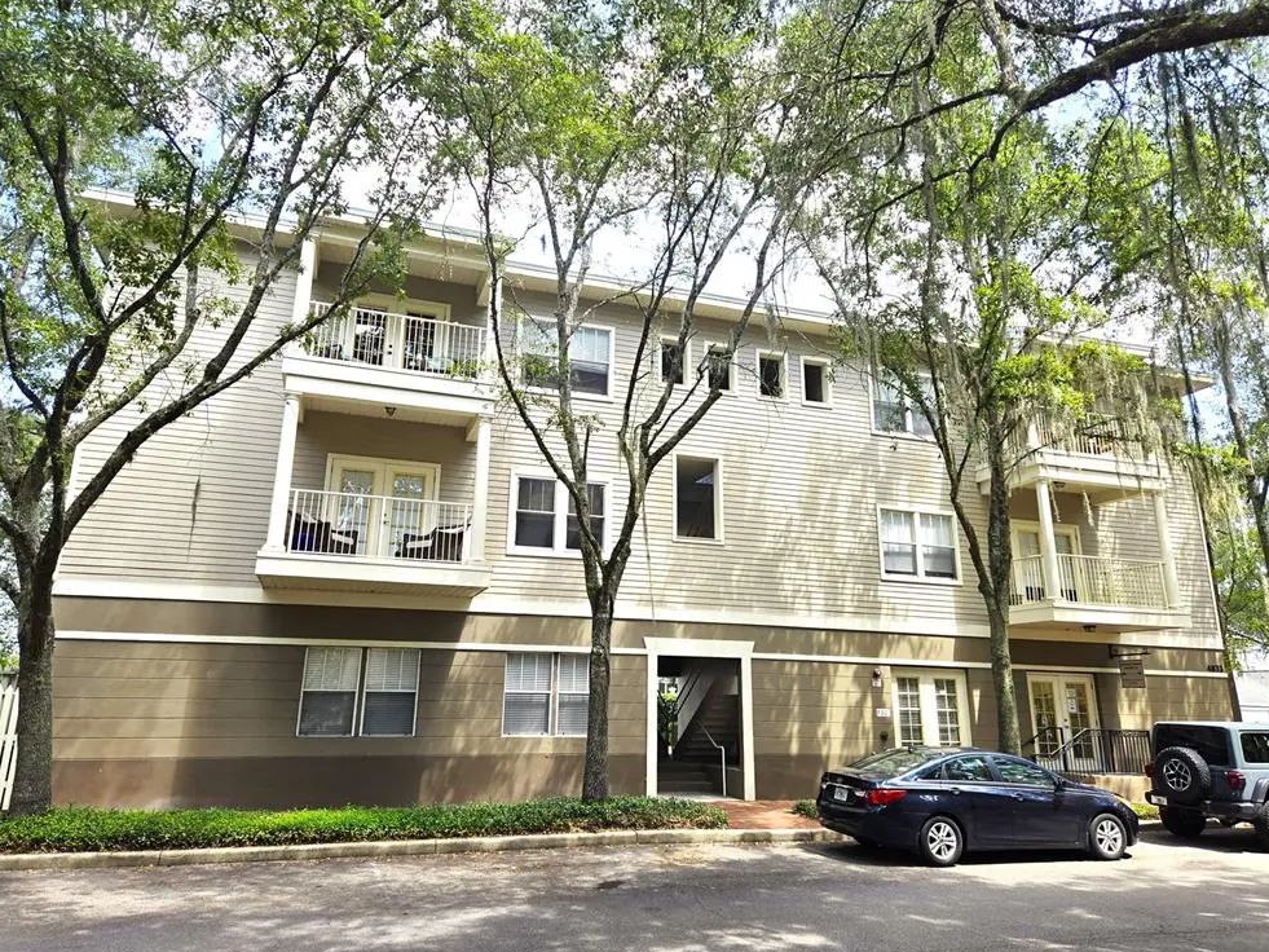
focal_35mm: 24
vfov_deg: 56.8
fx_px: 880
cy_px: 462
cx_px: 640
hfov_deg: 71.6
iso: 25
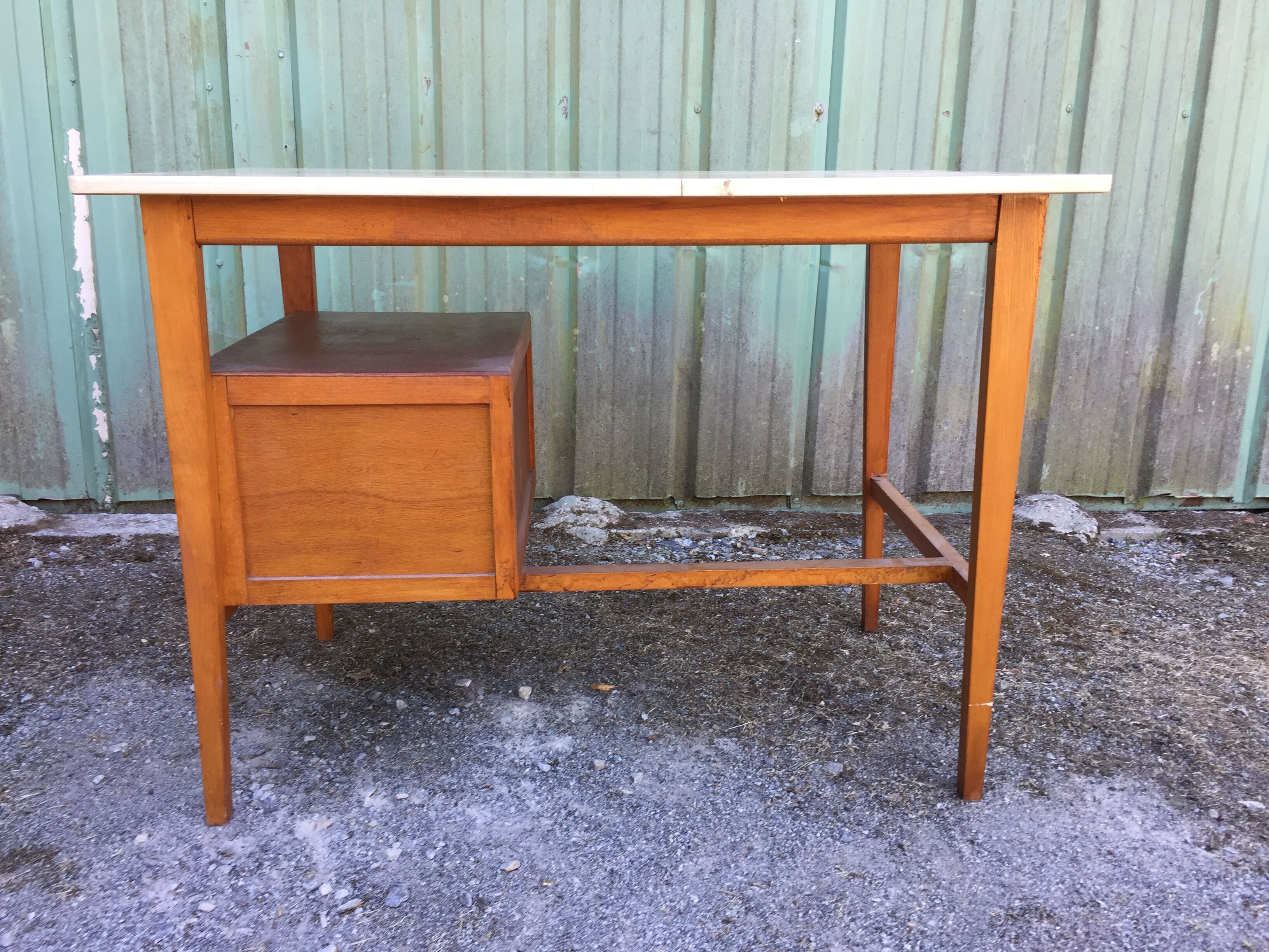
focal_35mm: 29
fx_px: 1063
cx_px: 634
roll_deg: -3.2
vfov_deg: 48.2
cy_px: 476
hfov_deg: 61.7
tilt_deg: -14.4
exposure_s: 1/50
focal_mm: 4.15
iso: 32
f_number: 2.2
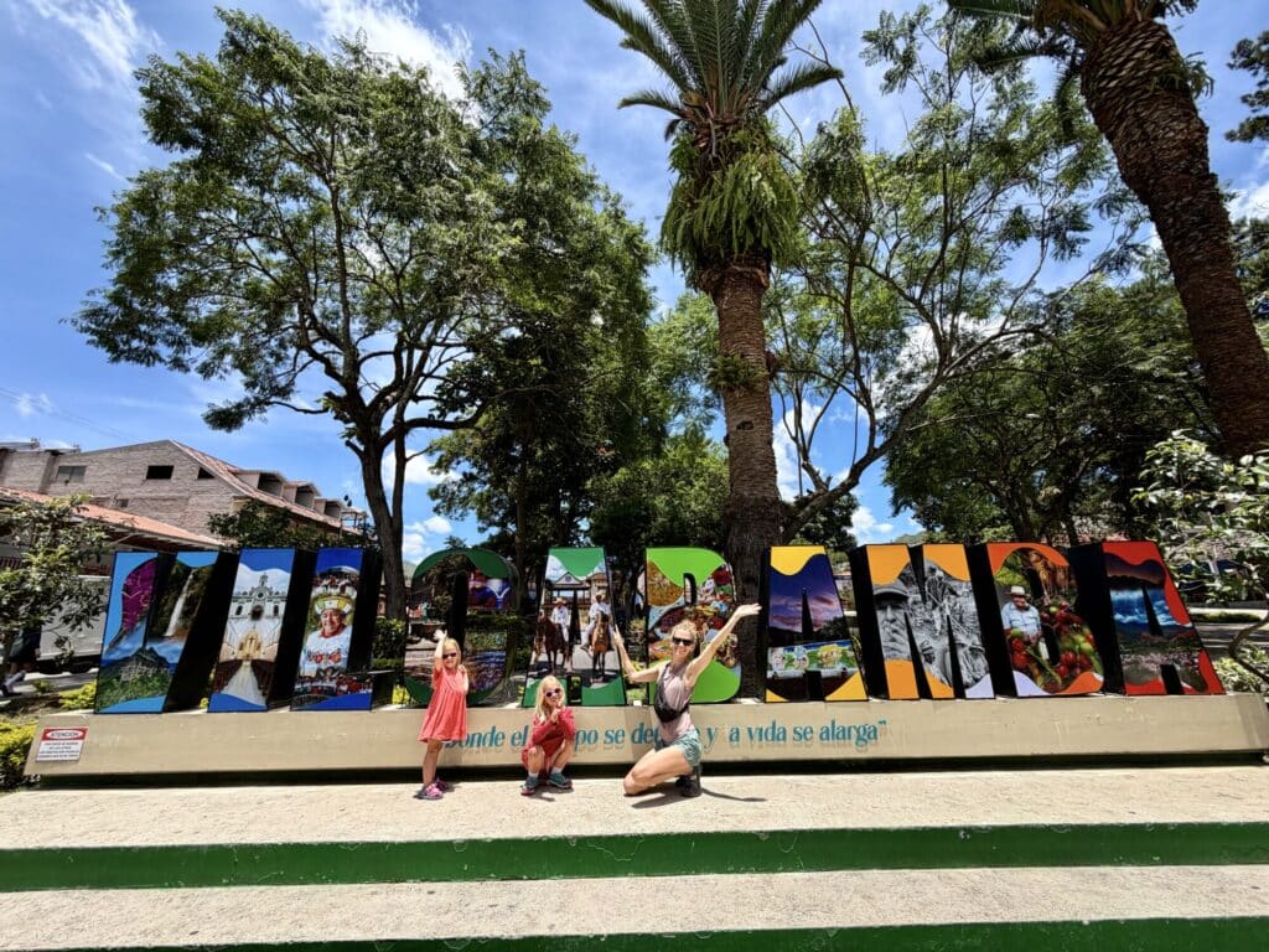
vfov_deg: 85.7
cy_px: 476
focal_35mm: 14
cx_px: 634
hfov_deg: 102.1
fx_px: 513
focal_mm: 2.22
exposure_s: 1/770
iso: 32
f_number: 2.2
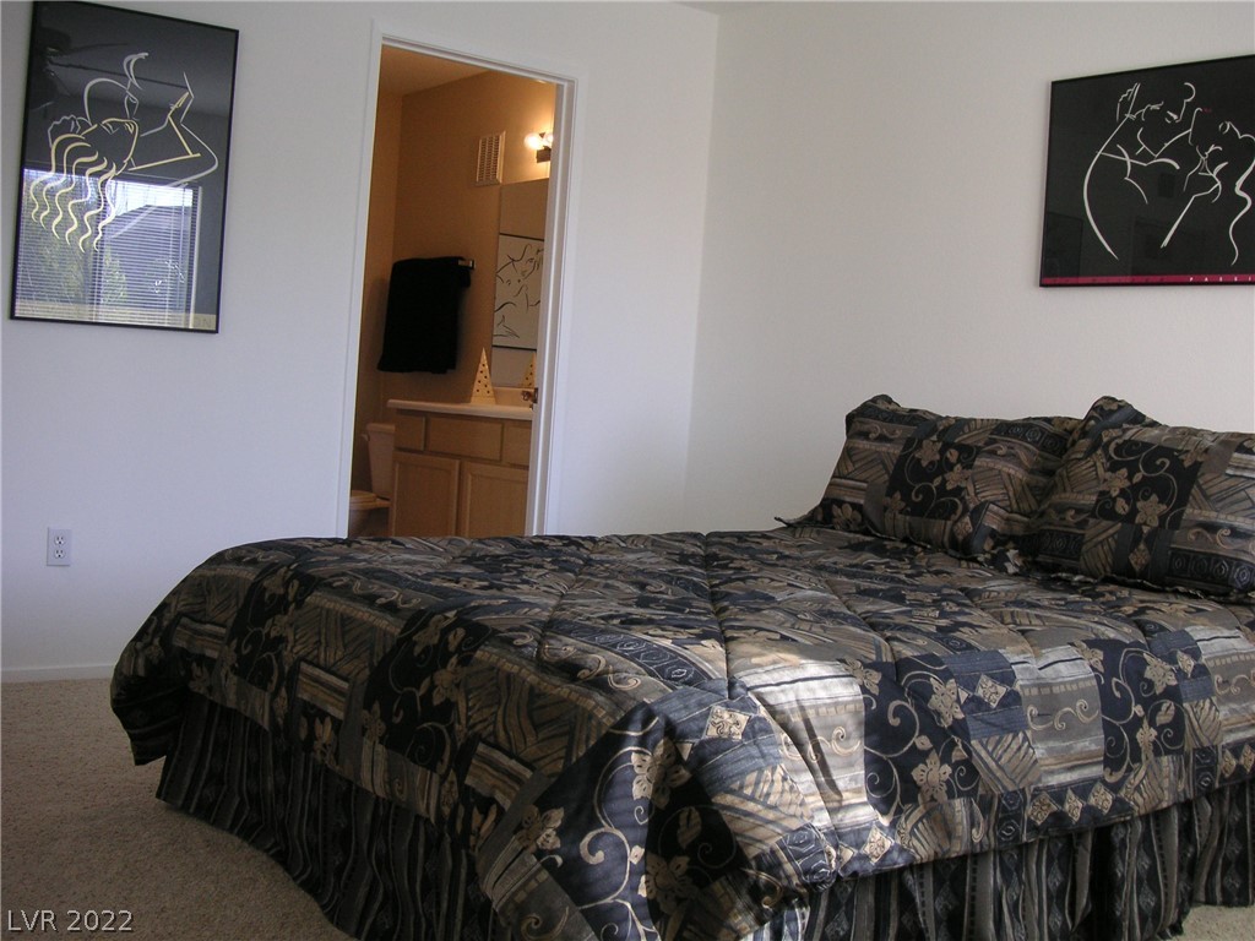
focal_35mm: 37
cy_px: 470
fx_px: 1341
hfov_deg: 50.1
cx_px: 628
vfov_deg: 38.7
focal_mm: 6.1
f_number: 2.8
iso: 64
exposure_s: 1/45
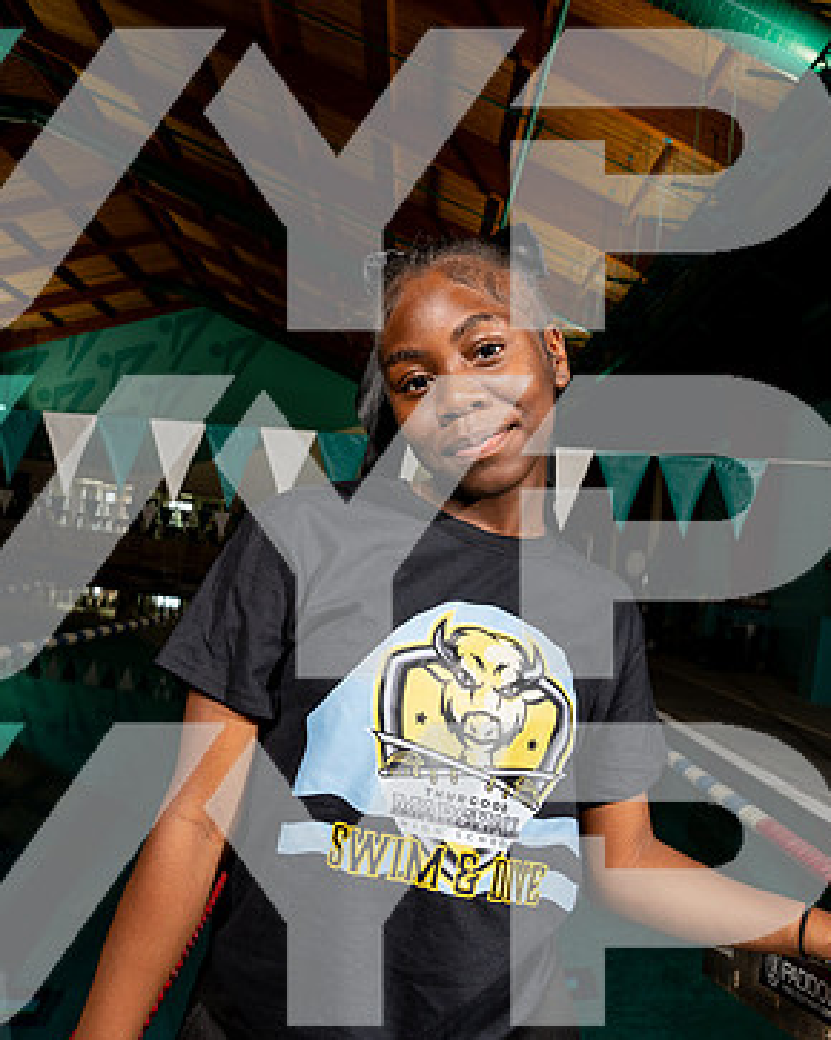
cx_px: 464
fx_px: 1108
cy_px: 529
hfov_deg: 41.1
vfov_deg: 50.3
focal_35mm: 36
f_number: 7.1
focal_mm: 24
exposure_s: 1/125
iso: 500
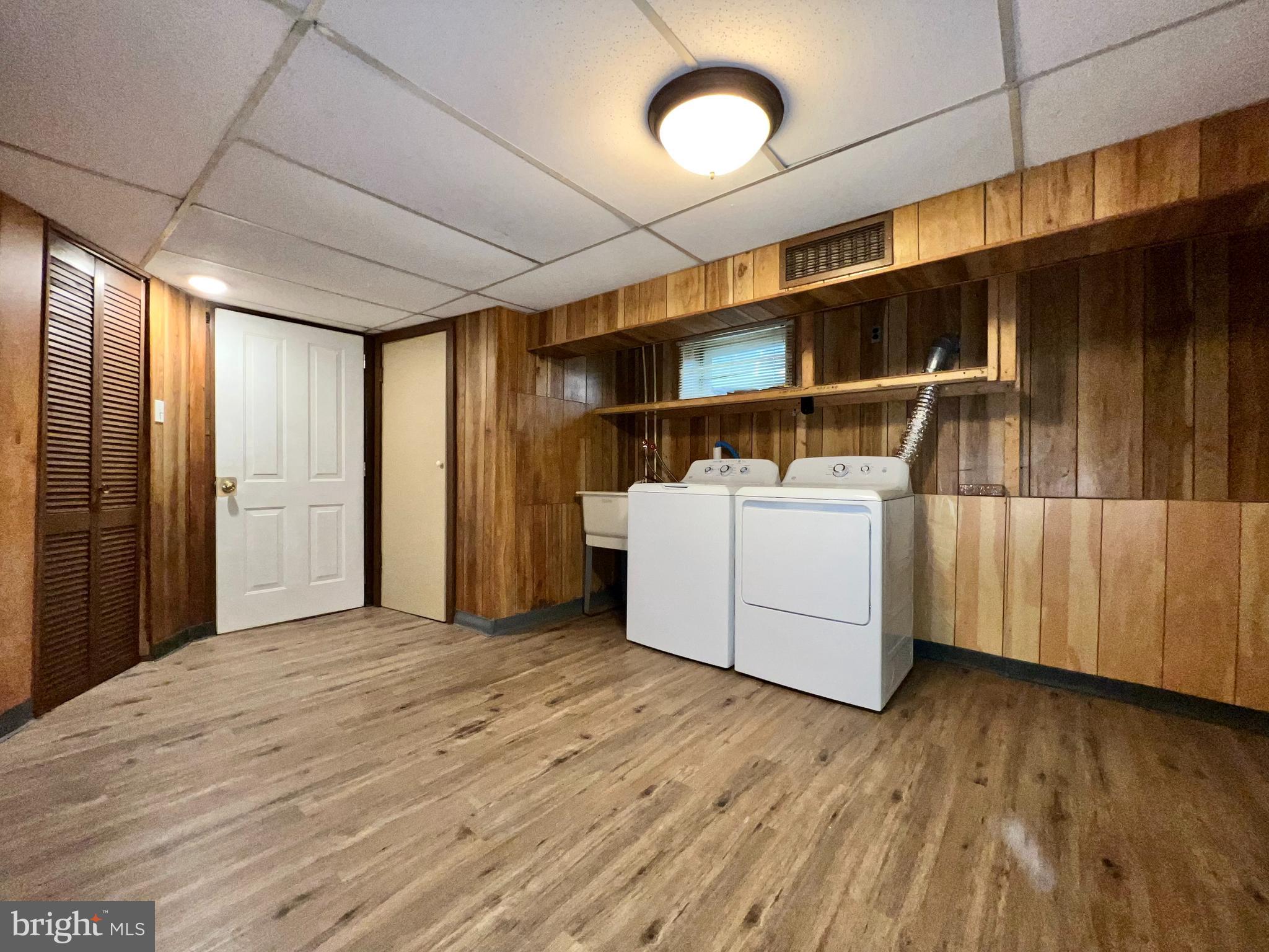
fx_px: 477
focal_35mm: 13
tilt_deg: -0.7
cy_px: 476
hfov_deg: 106.2
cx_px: 634
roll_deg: -0.2
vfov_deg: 89.9
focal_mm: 1.57
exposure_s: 1/60
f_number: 1.8
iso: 125
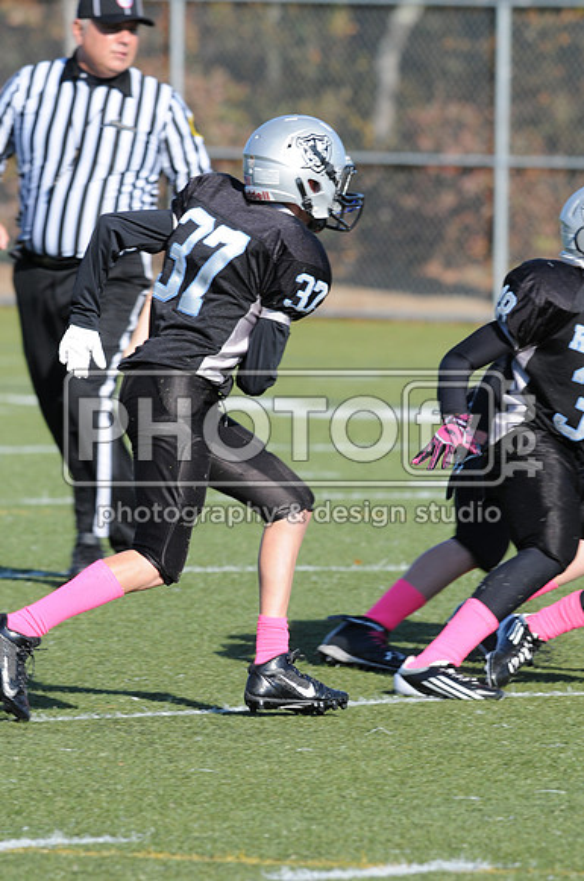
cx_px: 292
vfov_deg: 4.6
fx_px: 10982
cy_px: 440
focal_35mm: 450
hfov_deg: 3.0
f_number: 7.1
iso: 200
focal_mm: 300
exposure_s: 1/500
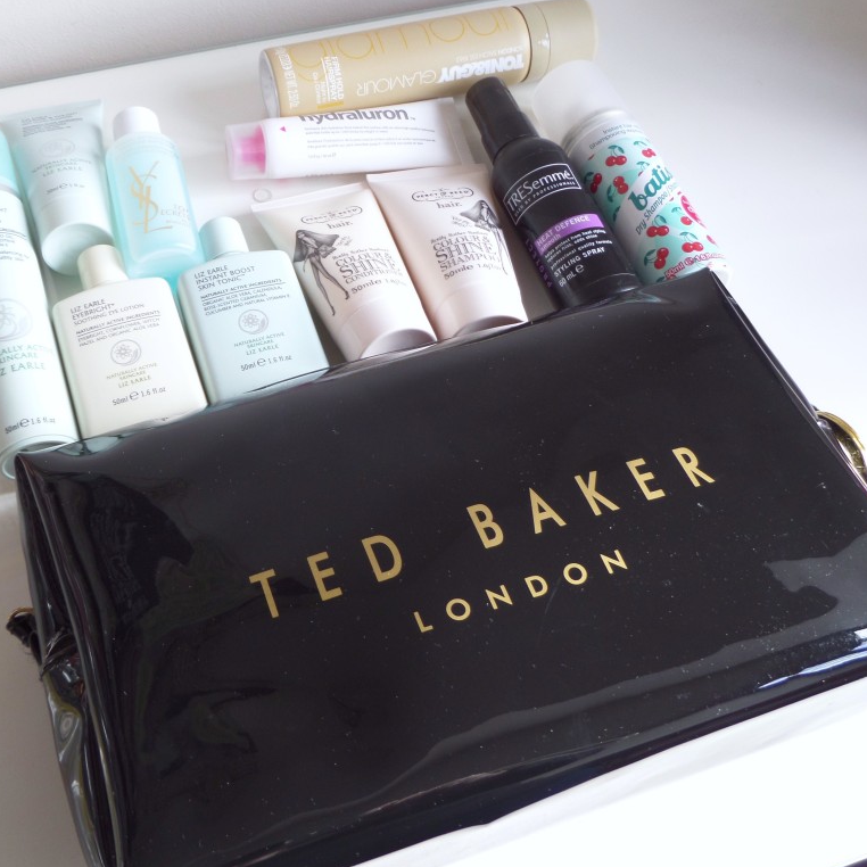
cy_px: 434
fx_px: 1077
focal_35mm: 38
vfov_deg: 43.9
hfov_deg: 43.6
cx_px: 335
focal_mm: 5.3
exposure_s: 1/45
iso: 120
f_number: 3.4
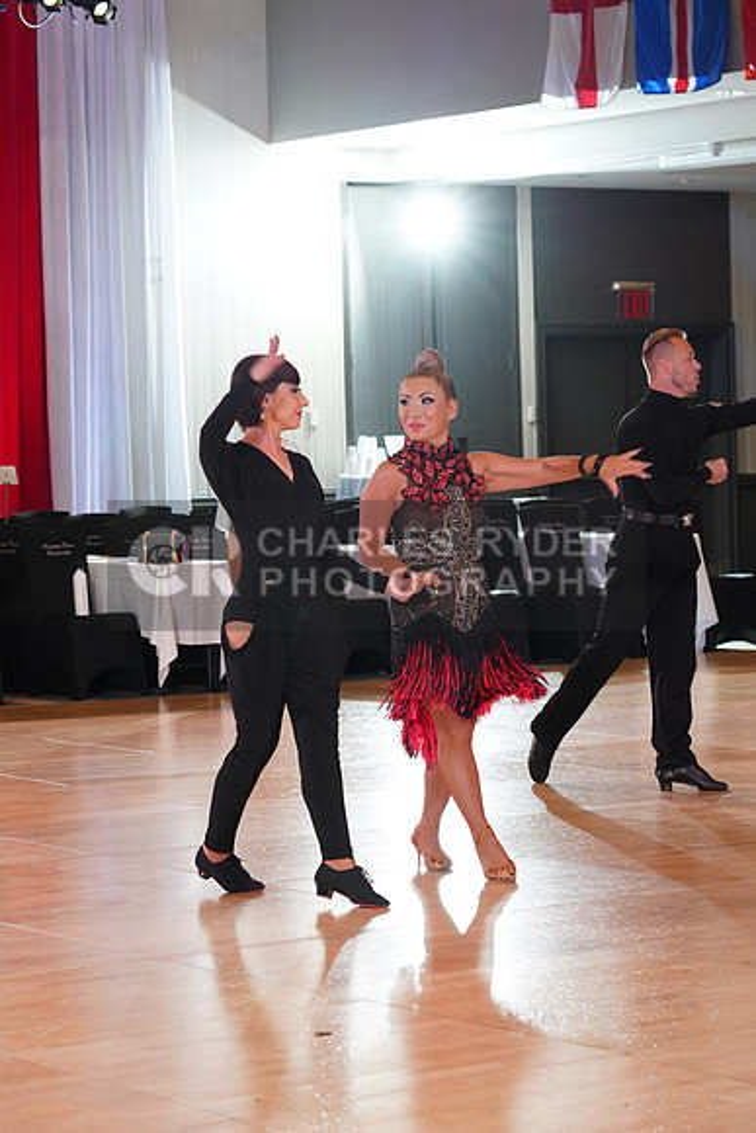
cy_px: 566
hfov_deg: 13.0
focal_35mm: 105
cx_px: 378
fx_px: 3305
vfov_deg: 19.5
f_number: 5.6
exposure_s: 1/160
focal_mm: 105
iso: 1600
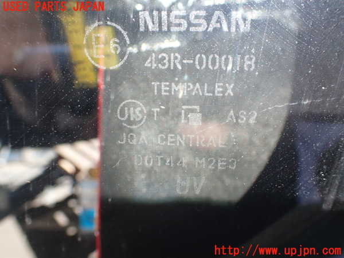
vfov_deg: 46.8
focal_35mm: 30
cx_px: 172
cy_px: 129
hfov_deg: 60.0
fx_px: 298
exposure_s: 1/125
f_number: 3.2
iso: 100
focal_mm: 5.4
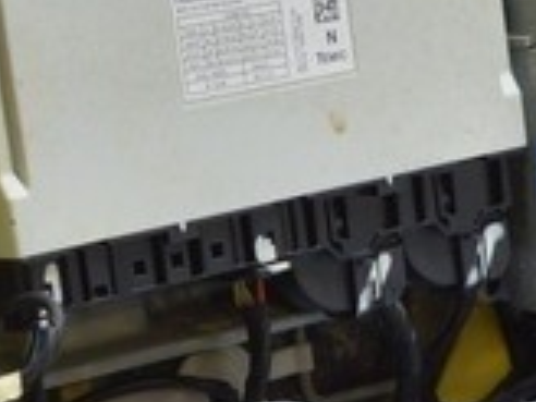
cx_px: 150
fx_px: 2927
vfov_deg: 7.8
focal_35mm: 189
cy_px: 534
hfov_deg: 10.4
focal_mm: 21
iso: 400
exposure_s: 1/50
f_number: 3.8
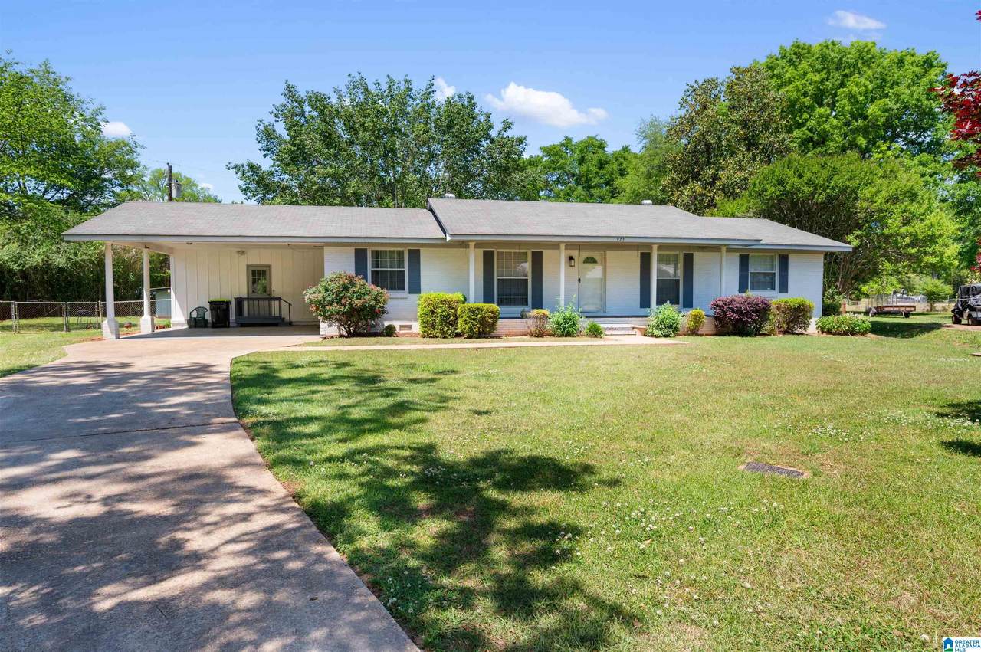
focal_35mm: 21
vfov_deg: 59.4
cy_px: 326
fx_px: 572
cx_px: 490
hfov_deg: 81.3
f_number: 8
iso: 100
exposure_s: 1/80
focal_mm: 21
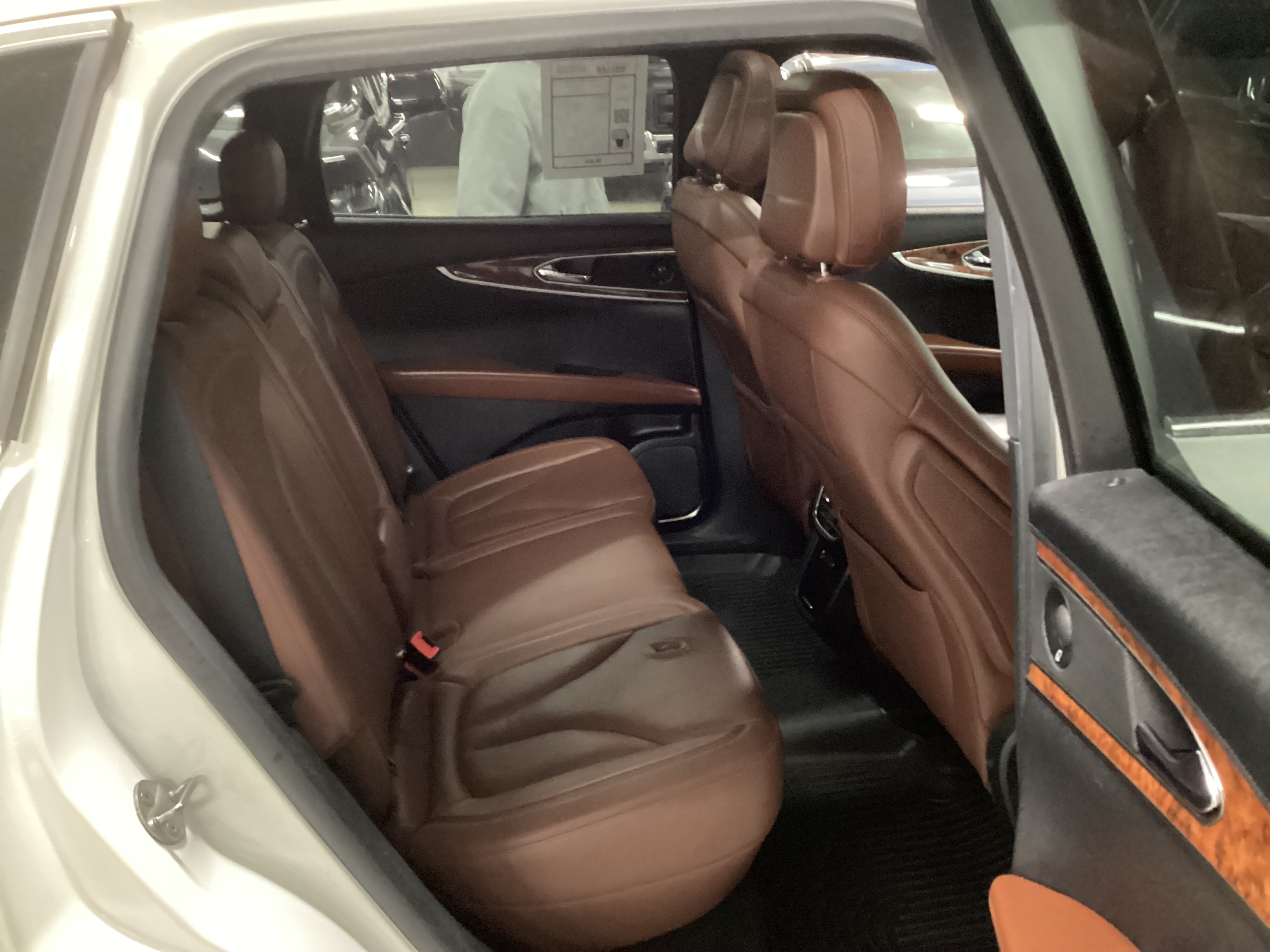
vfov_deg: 45.4
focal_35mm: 31
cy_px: 476
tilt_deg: -21.8
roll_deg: +1.3
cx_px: 635
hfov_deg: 58.4
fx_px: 1137
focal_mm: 3.3
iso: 640
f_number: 2.4
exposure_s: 1/15
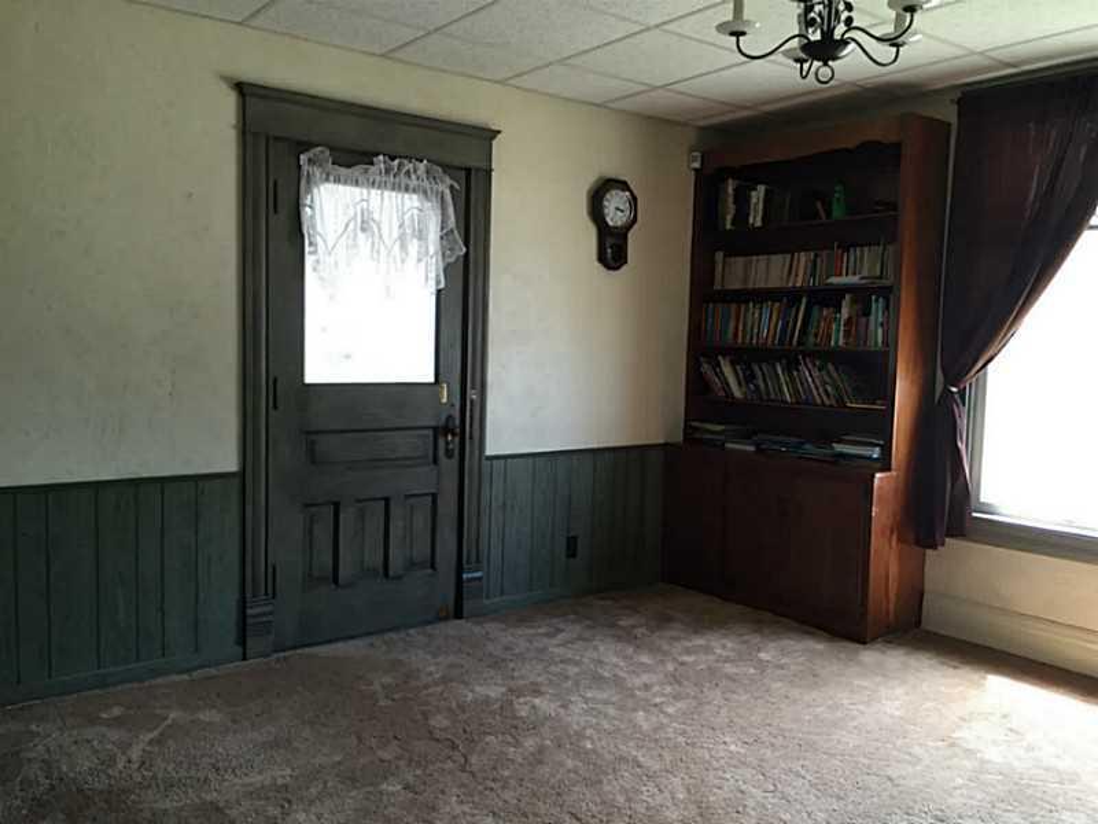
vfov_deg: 48.2
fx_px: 920
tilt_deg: -3.8
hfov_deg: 61.7
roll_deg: -2.3
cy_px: 412
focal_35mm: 29
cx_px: 549
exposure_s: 1/30
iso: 40
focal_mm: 4.15
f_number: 2.2
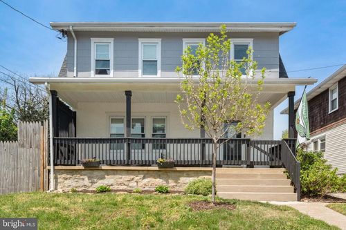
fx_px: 298
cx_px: 173
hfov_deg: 60.3
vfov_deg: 42.3
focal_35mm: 31
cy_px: 115
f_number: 11
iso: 640
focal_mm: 31
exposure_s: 1/125
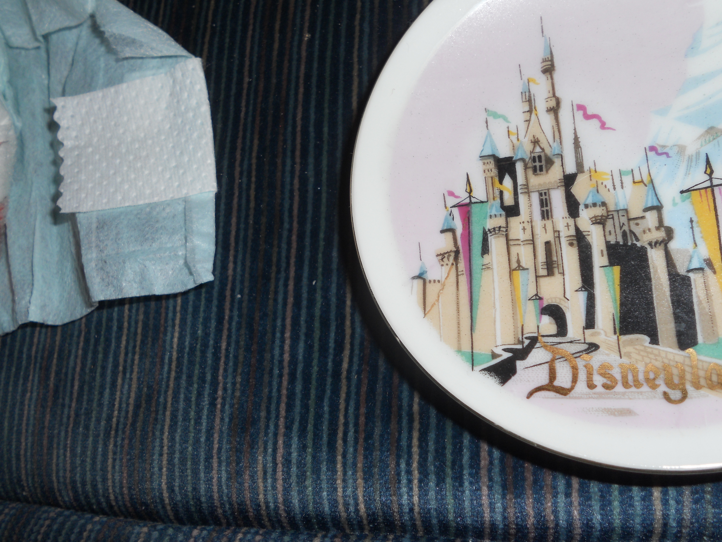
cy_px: 271
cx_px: 361
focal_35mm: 32
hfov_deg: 56.8
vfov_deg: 44.2
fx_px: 667
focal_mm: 5.8
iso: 80
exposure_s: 1/25
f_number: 8.8
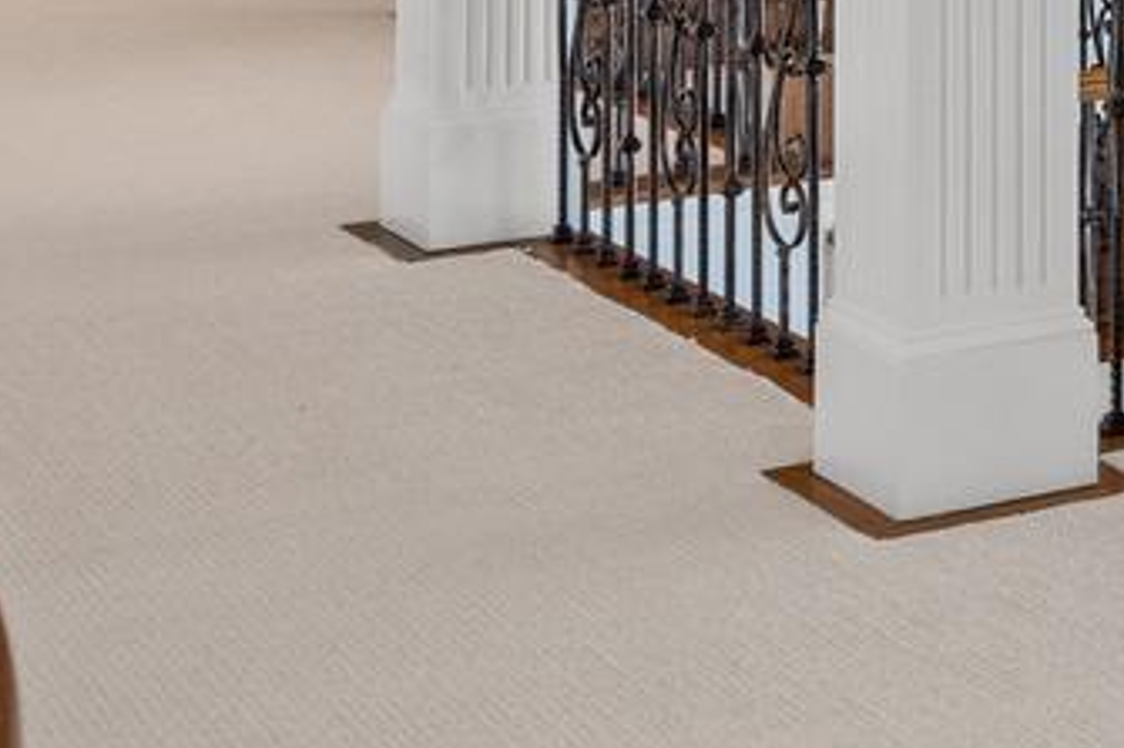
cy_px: -528
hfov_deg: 16.7
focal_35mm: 107
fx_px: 3341
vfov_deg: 11.9
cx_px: 1852
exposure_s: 1/40
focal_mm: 17.5
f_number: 6.3
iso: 800
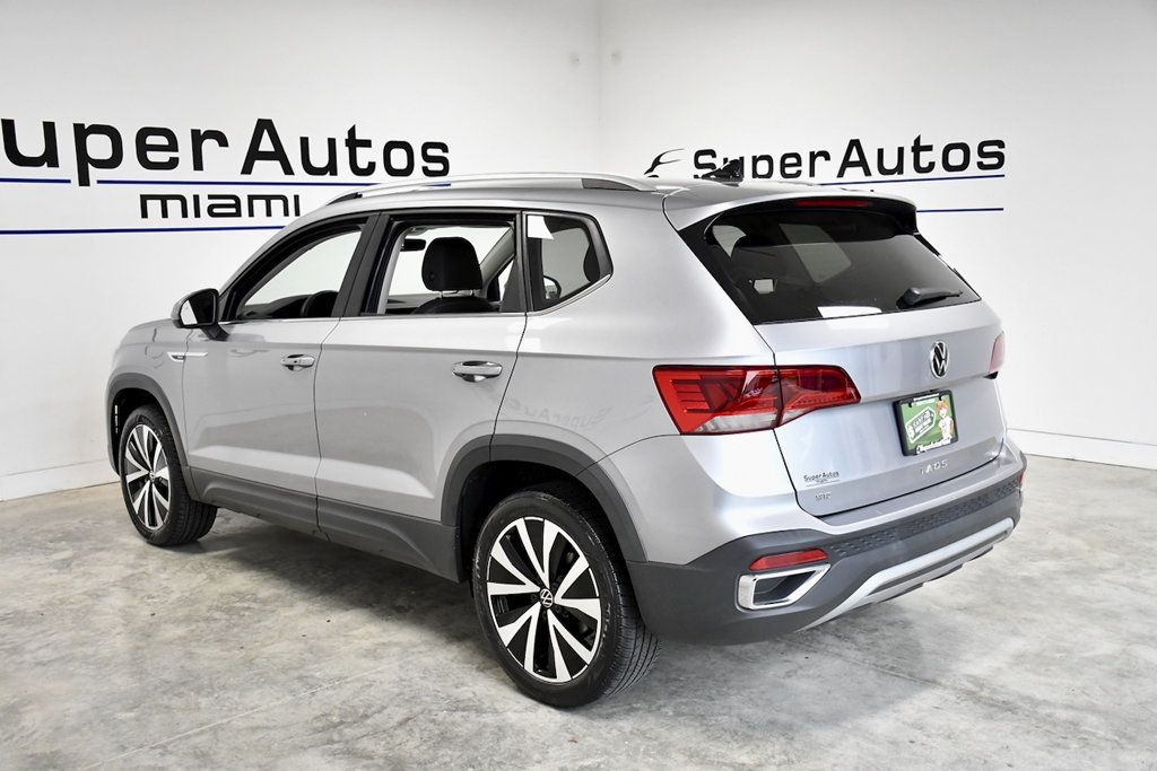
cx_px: 578
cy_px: 386
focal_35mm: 34
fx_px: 1093
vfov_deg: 38.9
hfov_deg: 55.8
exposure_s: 1/500
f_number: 4.5
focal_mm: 23
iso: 2500
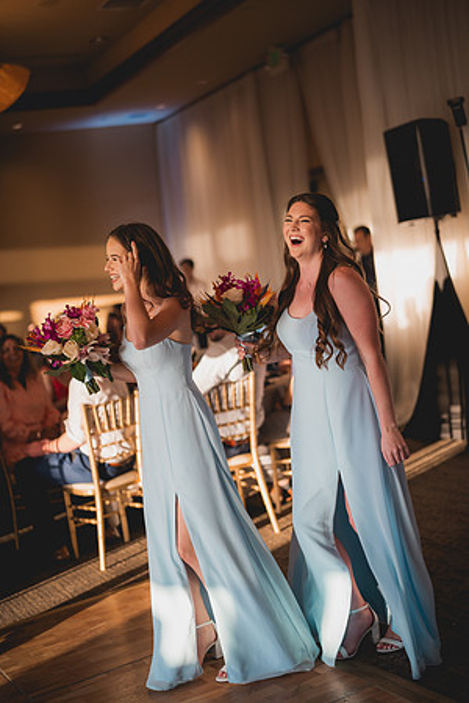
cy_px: 352
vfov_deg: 39.6
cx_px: 234
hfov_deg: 27.0
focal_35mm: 50
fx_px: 977
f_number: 1.4
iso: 1250
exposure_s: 1/2000
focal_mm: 50
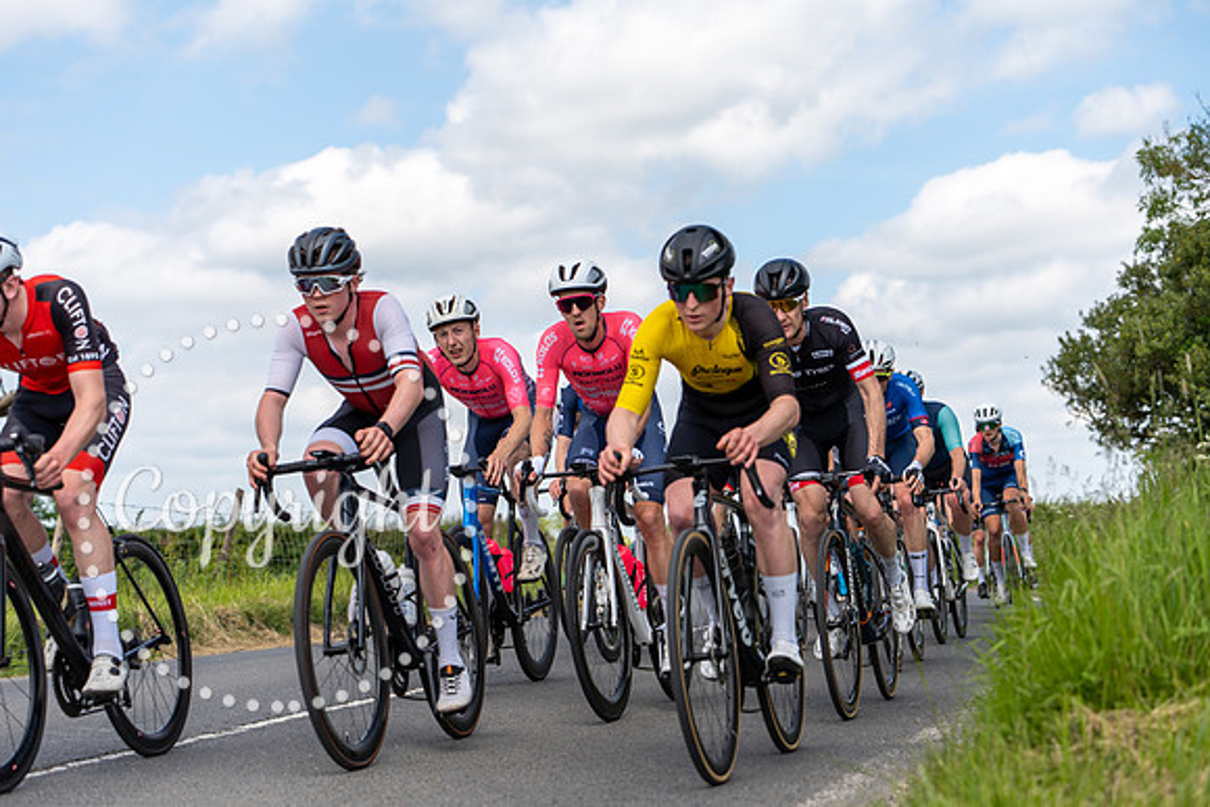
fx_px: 2353
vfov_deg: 19.5
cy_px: 404
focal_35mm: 70
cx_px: 605
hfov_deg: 28.8
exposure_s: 1/1250
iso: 100
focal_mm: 70
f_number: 3.5
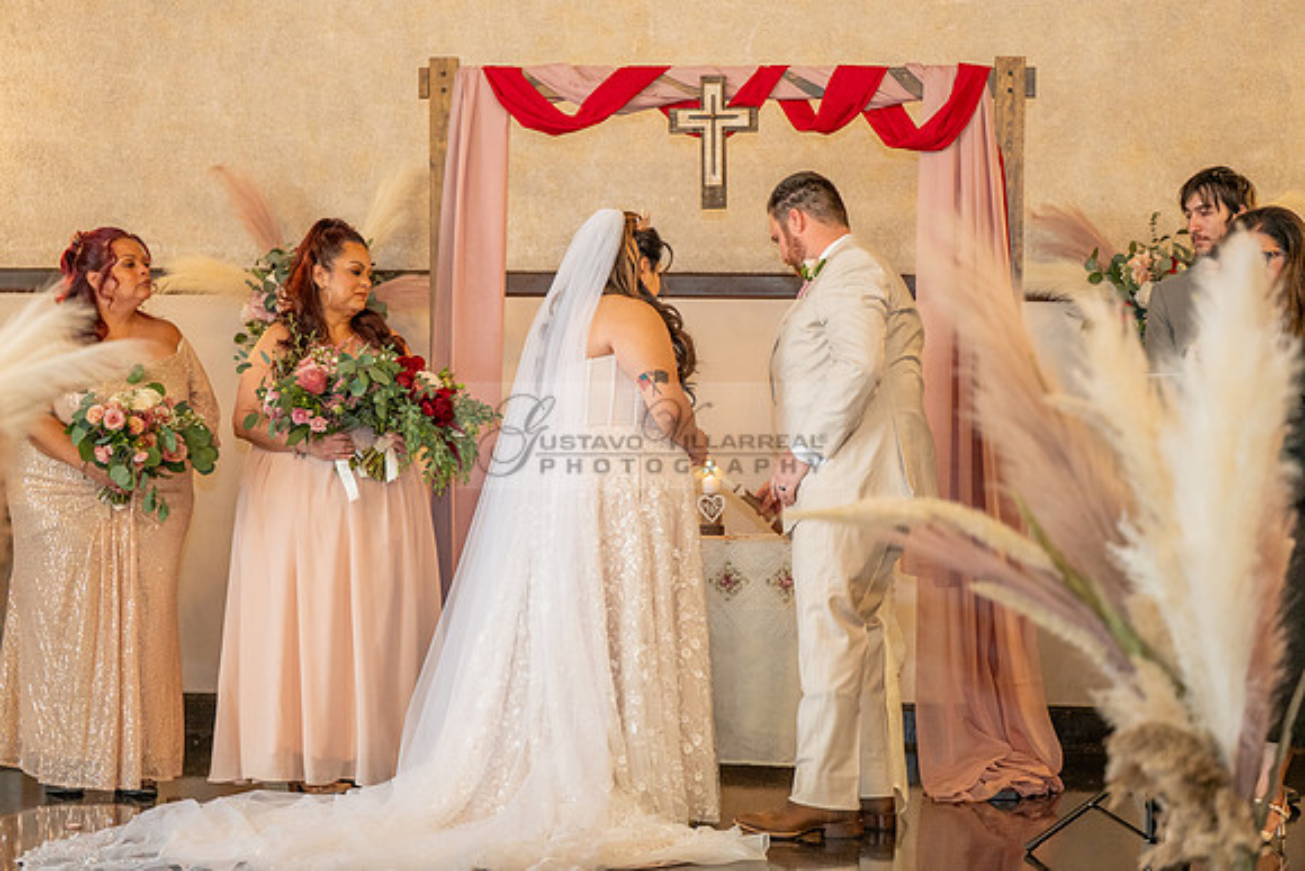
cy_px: 436
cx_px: 652
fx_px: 2538
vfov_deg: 19.5
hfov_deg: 28.8
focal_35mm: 70
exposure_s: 1/125
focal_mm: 70
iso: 1600
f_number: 2.8
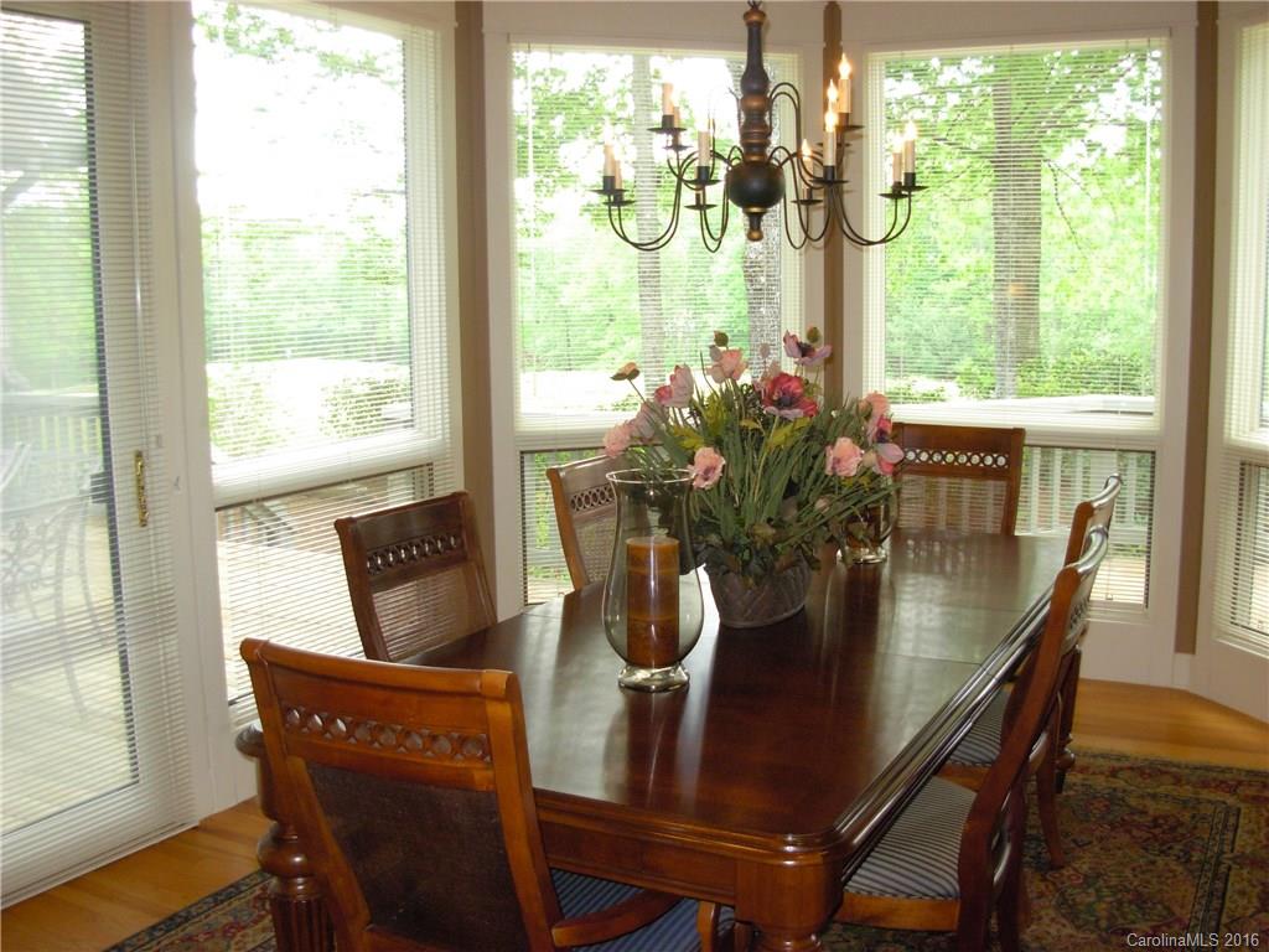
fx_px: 1393
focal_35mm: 38
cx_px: 634
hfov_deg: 49.0
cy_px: 476
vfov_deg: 37.7
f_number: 2.9
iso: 218
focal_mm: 6.3
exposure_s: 1/62.1
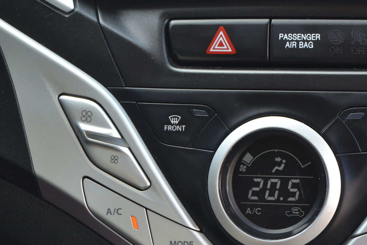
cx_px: 281
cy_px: 171
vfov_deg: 11.9
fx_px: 1172
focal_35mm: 115
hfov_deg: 17.7
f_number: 5.6
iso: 400
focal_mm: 50
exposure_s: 1/100
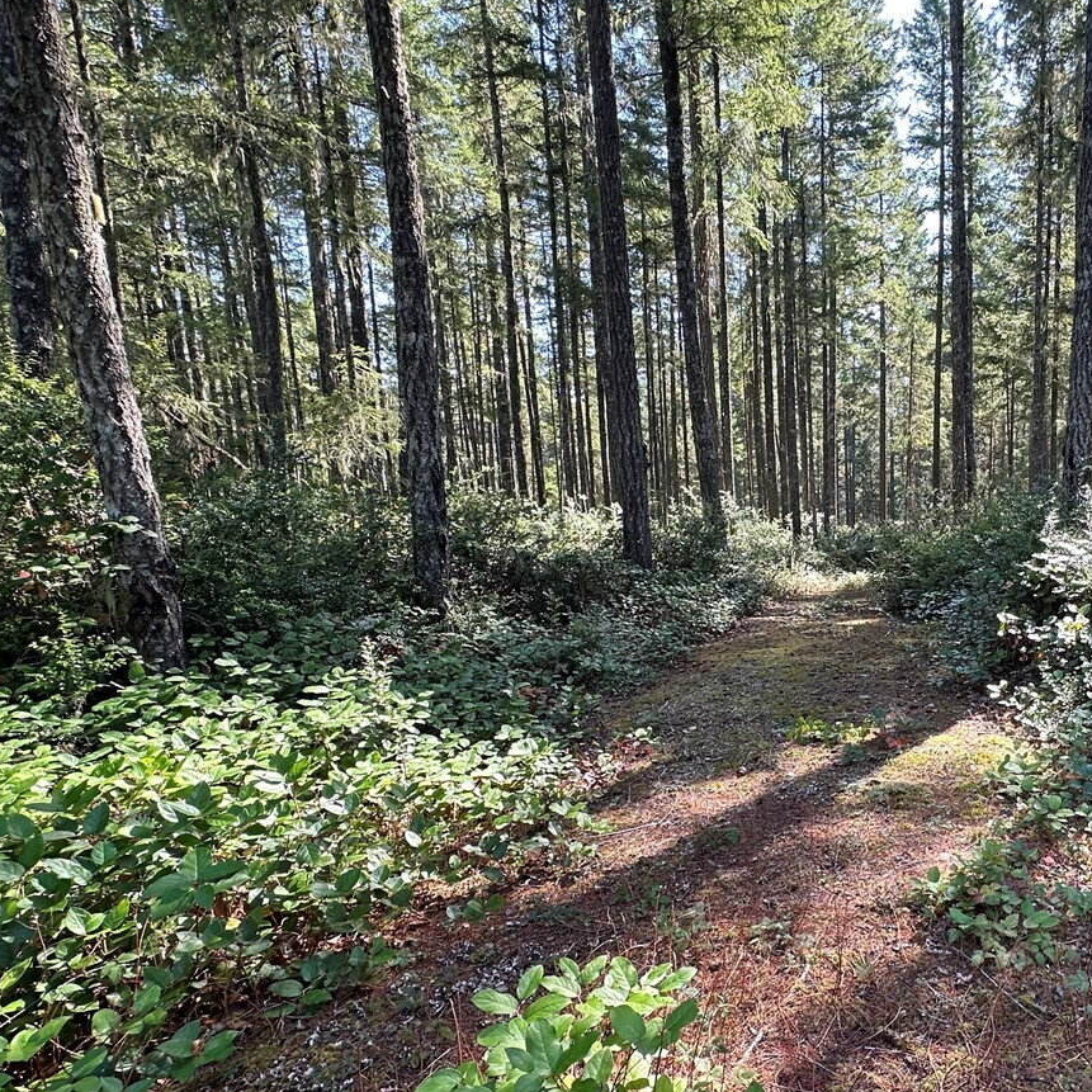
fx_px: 821
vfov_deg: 66.9
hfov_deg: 62.3
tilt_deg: -9.2
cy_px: 632
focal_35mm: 23
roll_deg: +1.3
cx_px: 855
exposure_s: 1/103
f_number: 2.2
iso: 40
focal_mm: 2.22
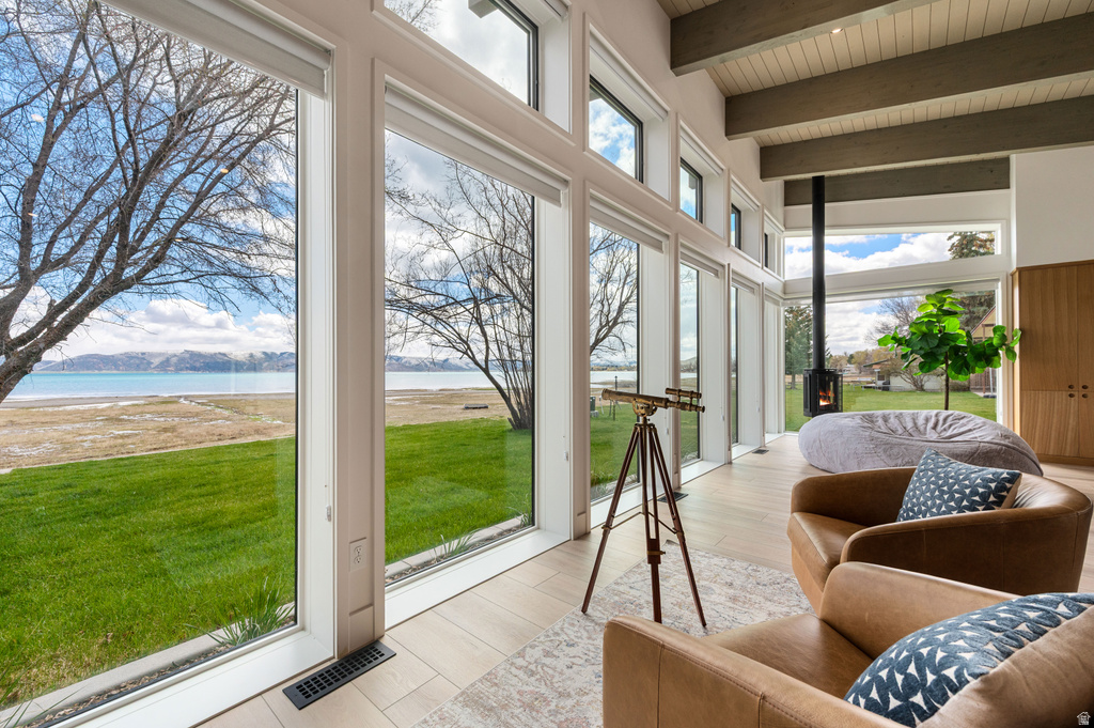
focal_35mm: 14
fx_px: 425
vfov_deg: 81.1
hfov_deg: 104.3
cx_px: 547
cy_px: 364
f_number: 7.1
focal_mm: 14
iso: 500
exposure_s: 1/80
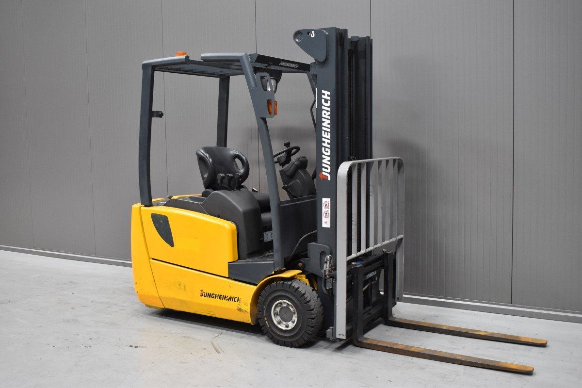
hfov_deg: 53.1
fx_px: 582
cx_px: 291
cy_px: 194
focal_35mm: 36
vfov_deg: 36.9
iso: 1600
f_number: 5
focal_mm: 24
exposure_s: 1/50
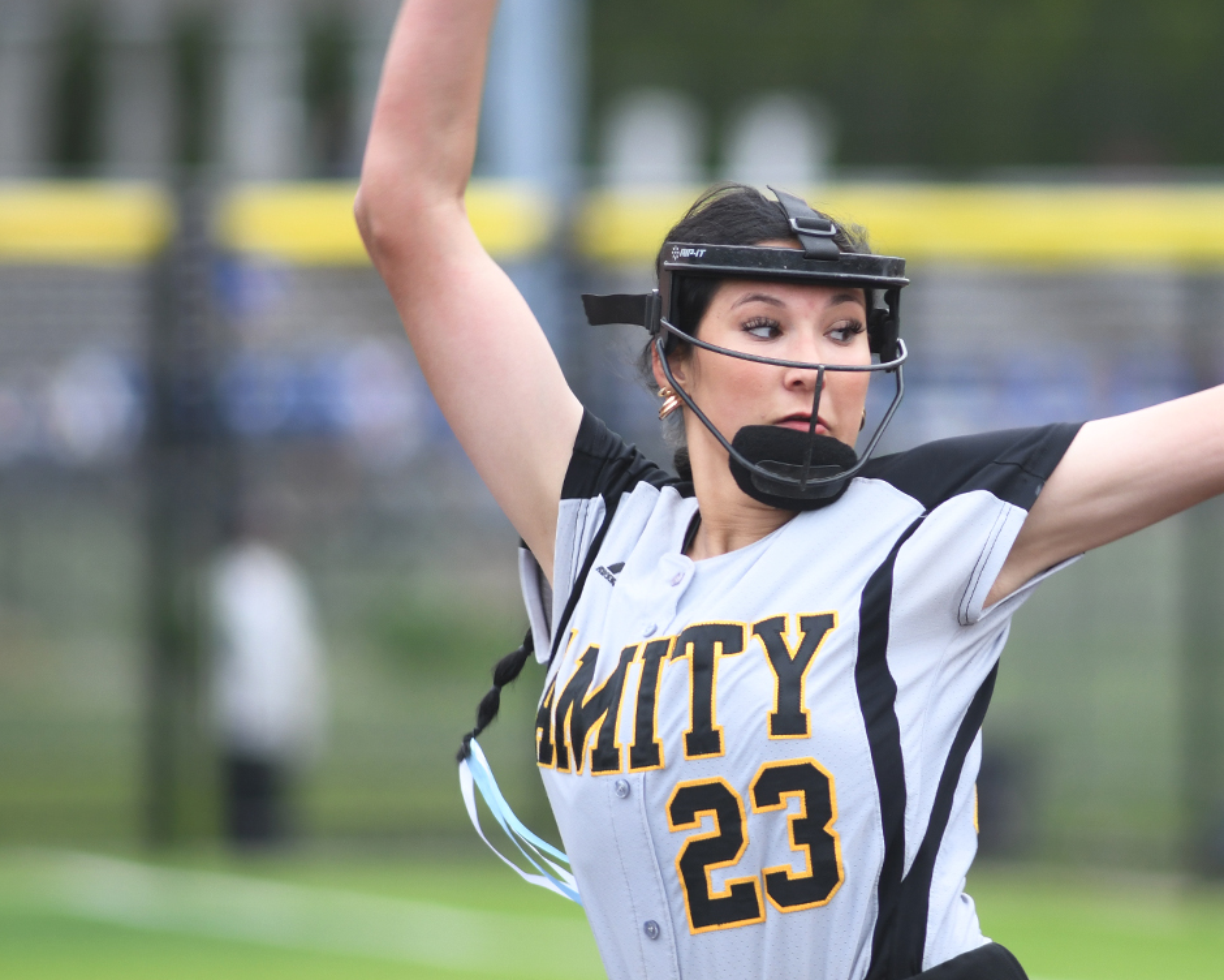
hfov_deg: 3.6
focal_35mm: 539
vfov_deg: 2.9
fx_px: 19526
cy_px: 371
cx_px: 1020
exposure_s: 1/640
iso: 400
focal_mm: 300
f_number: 4
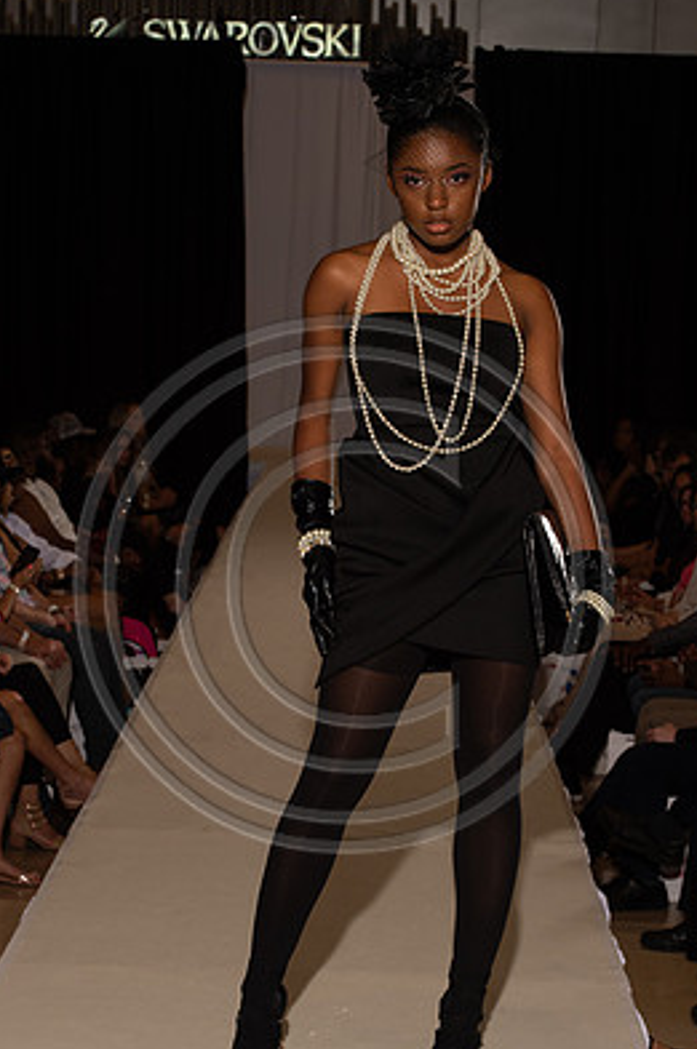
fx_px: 2737
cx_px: 346
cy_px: 582
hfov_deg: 14.5
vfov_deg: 21.7
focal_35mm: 94
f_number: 9
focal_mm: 82
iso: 800
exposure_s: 1/250
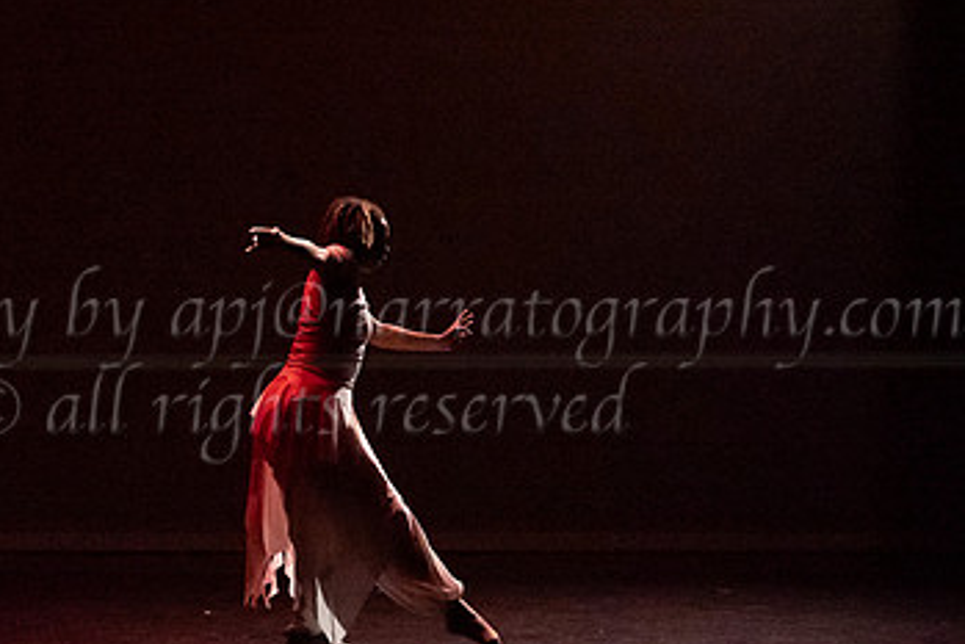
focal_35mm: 121
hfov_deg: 16.9
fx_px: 3245
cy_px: 354
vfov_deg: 11.3
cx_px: 363
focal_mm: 57
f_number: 4
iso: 6400
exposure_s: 1/400
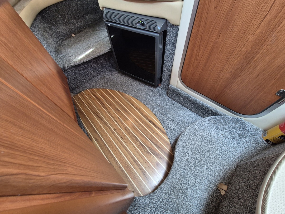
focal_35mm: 13
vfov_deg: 89.9
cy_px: 107
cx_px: 142
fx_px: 107
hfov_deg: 106.2
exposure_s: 1/50
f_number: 2.2
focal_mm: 2.2
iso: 400
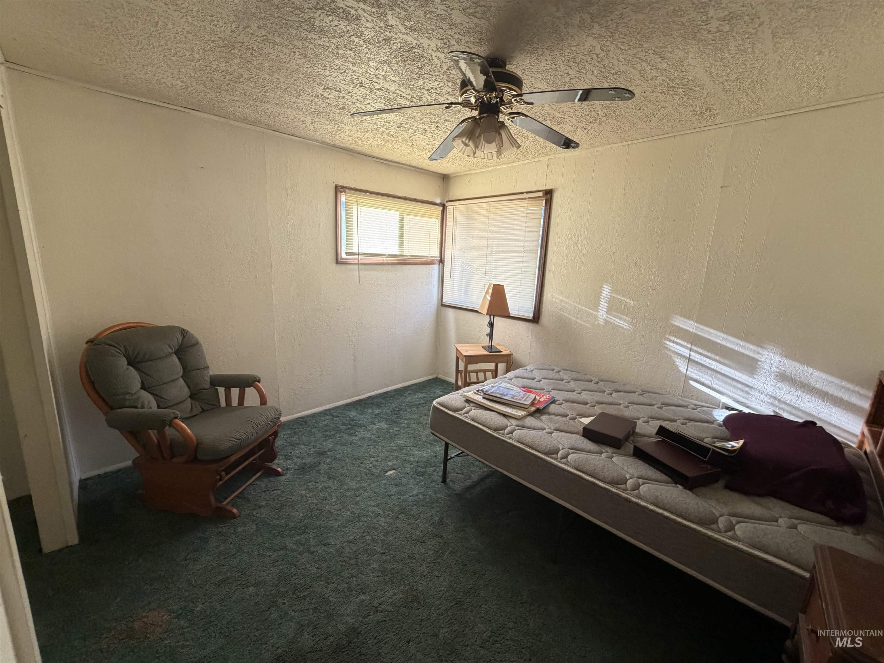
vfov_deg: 85.7
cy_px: 332
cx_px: 442
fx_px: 358
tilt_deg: -13.0
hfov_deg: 102.1
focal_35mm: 14
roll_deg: -1.3
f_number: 2.2
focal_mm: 2.22
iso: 320
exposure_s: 1/121
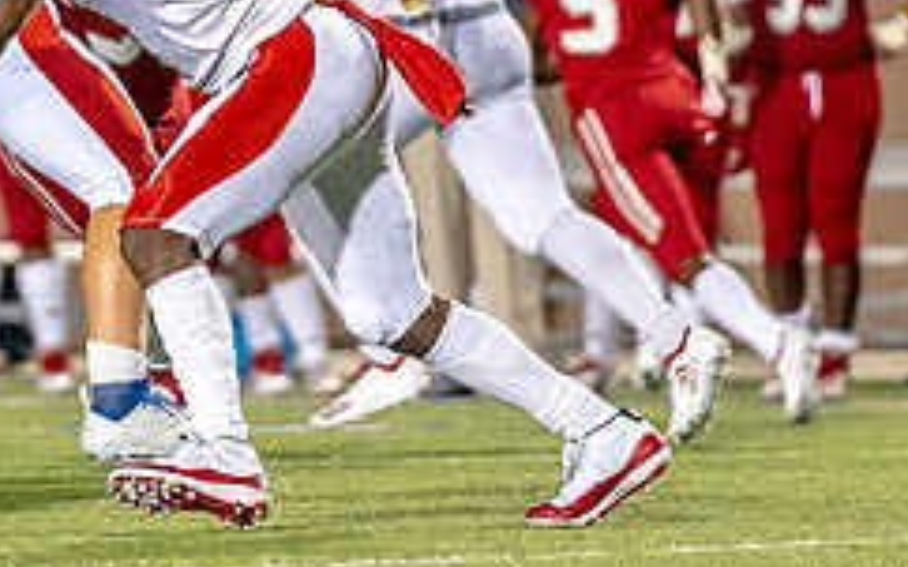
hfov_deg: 2.6
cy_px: 13
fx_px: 20035
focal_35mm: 810
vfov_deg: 1.6
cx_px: 171
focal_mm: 200
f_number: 2.8
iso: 6400
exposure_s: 1/1000
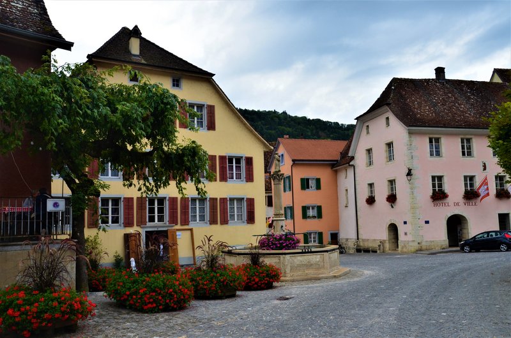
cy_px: 169
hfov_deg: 57.3
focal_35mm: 33
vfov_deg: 39.8
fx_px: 467
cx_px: 256
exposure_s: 1/125
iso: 400
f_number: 9
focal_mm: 22
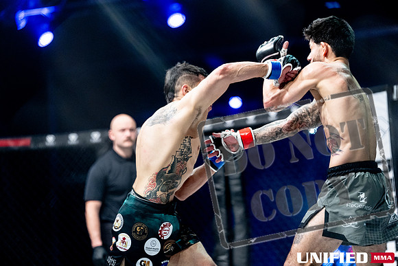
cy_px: 133
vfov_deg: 14.7
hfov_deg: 21.9
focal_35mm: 93
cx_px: 199
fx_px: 1028
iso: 3200
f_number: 2
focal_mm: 93
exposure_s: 1/1250
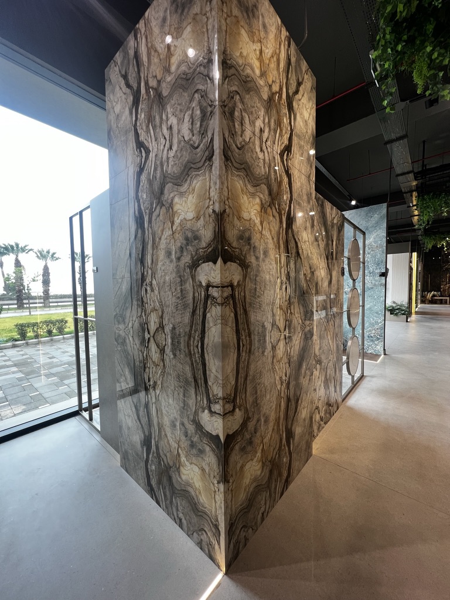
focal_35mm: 13
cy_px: 300
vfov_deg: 106.2
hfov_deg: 89.9
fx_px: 225
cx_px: 225
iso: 100
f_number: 1.8
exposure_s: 1/100
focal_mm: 1.57
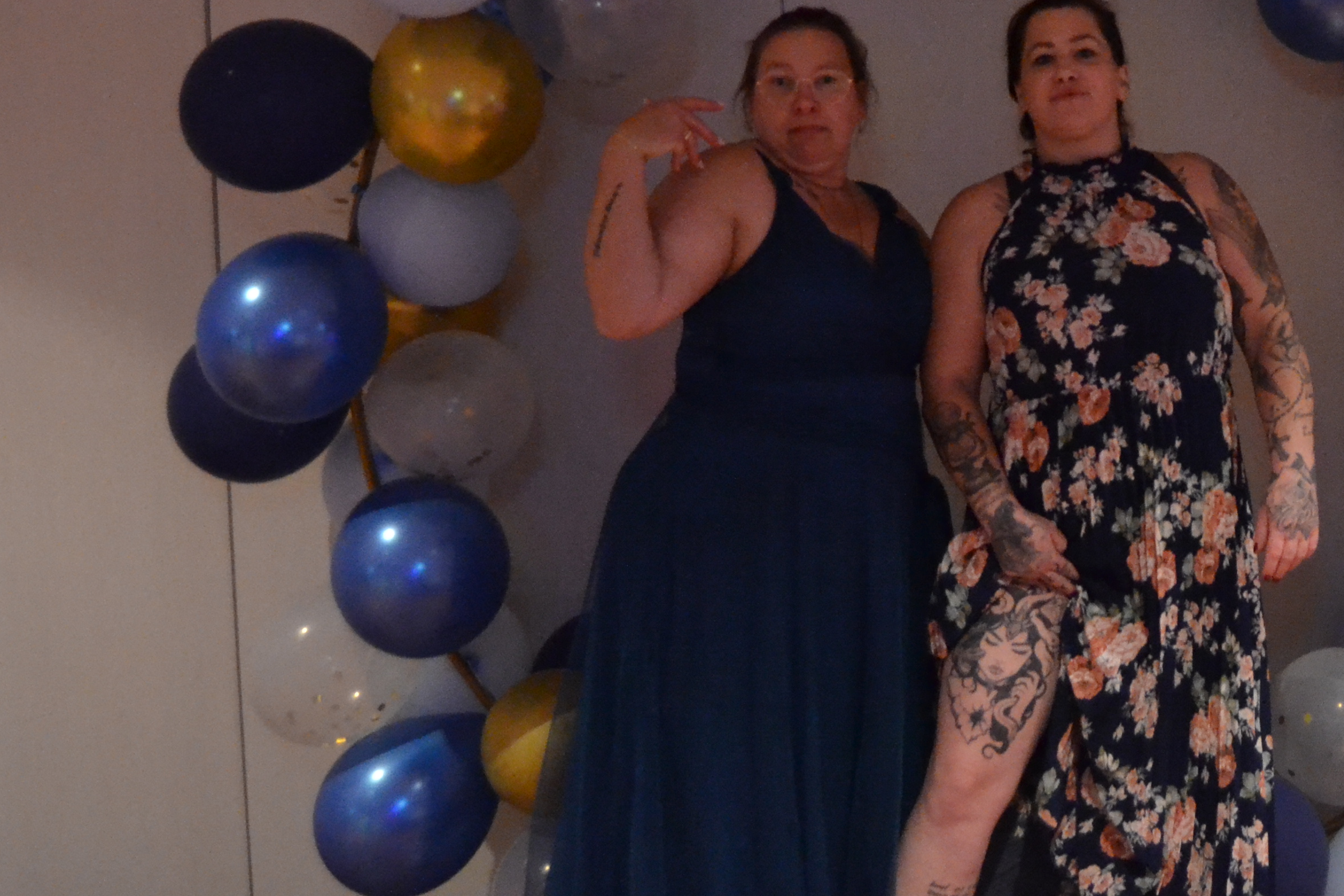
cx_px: 1238
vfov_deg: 22.2
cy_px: 17
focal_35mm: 59
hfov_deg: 32.1
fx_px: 2202
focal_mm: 20
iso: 3200
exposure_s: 1/50
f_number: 3.5
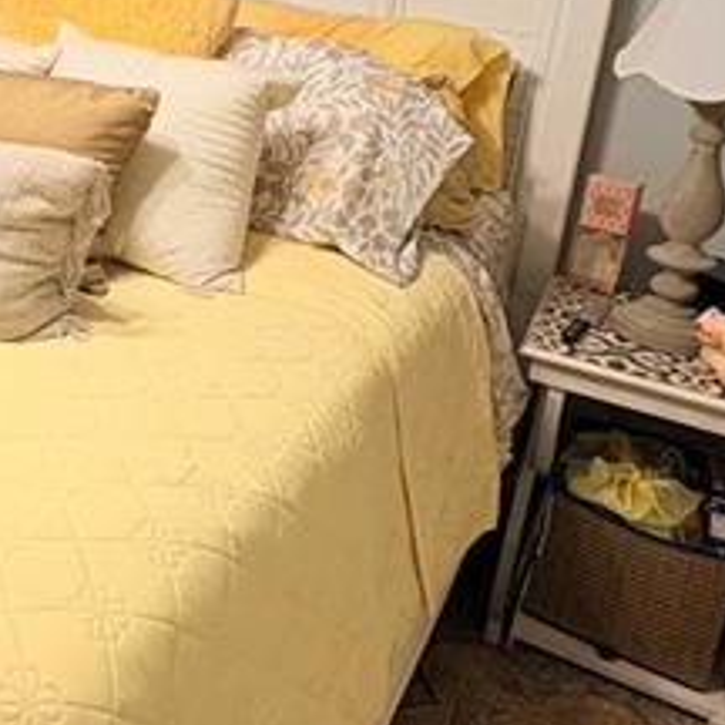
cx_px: -121
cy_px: 134
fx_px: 1043
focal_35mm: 44
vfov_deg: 36.9
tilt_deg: -16.0
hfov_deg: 32.4
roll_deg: -1.0
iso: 160
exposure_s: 1/120
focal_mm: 2.22
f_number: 2.2
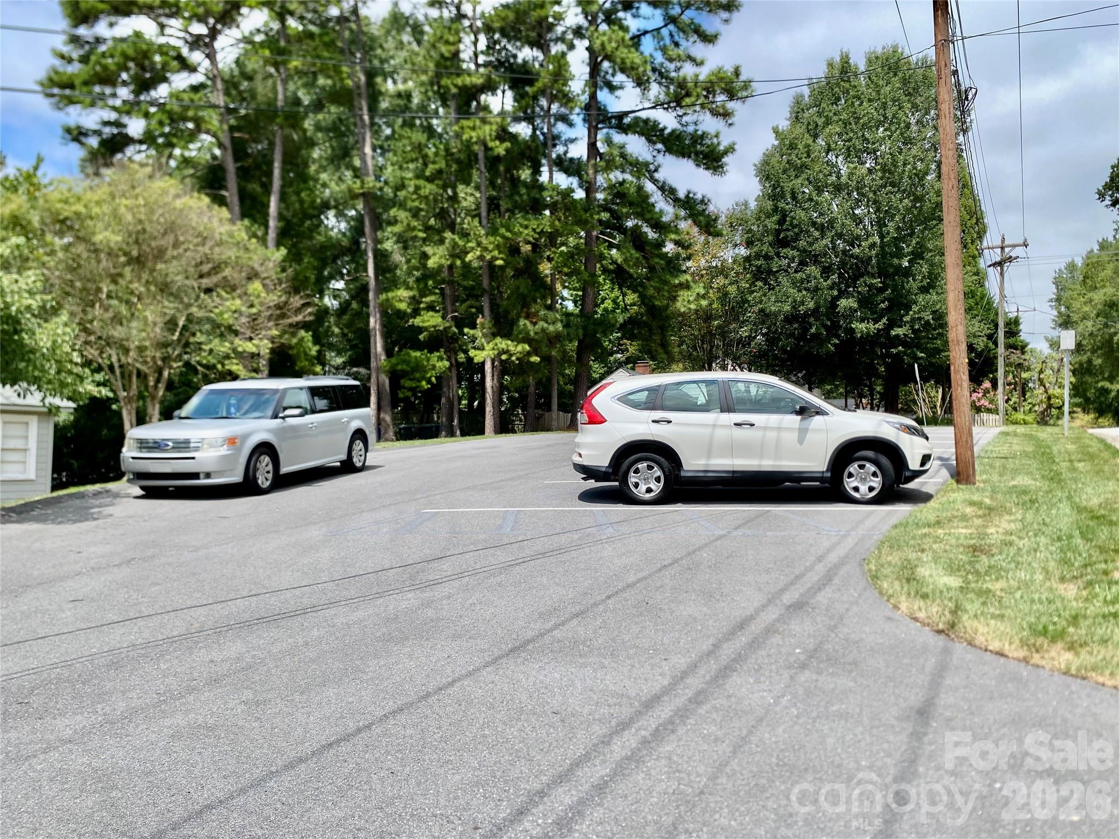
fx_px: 840
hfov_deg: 67.3
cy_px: 420
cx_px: 560
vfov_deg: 53.1
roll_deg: -1.1
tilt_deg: +3.6
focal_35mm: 26
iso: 32
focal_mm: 4.25
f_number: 1.8
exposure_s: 1/2513
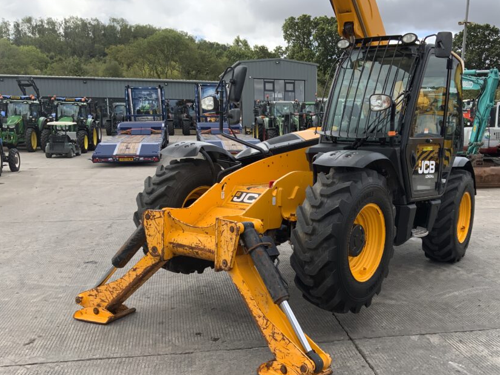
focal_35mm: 36
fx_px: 520
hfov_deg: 50.9
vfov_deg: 39.6
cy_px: 216
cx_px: 308
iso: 16
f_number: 1.8
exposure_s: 1/606
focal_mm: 3
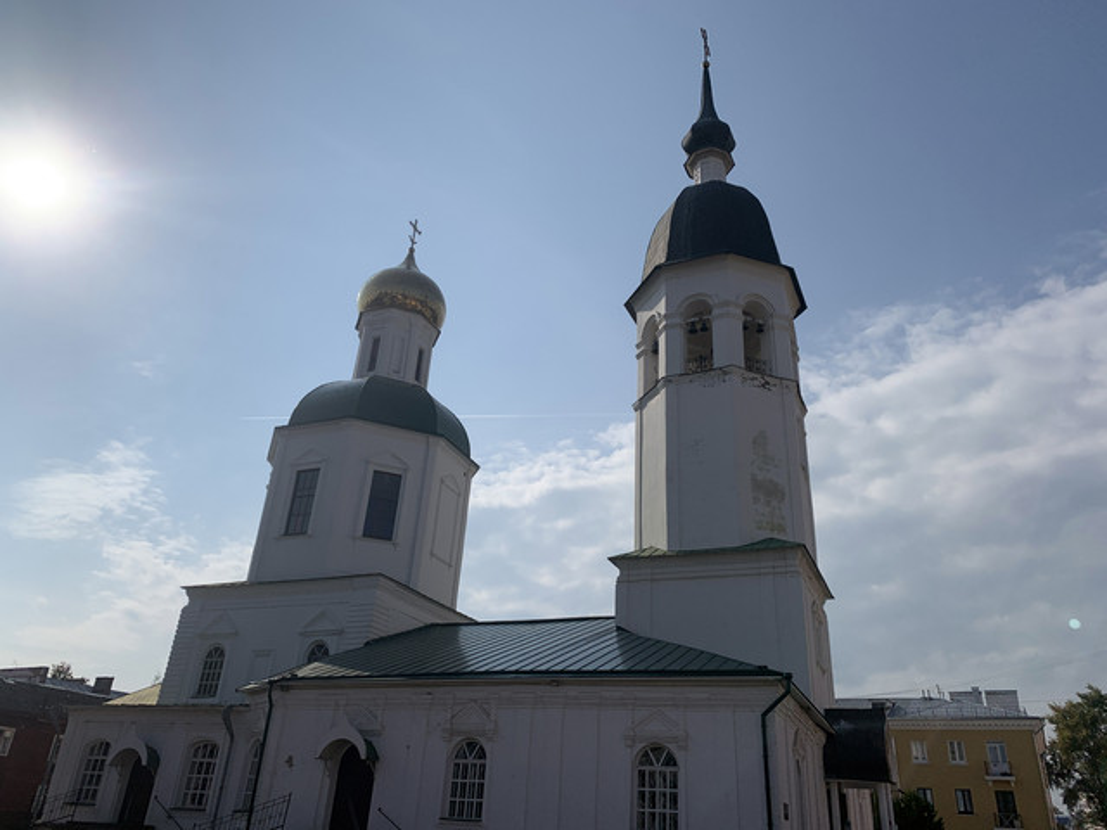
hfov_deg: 67.3
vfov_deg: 53.1
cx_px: 554
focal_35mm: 26
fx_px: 831
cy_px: 415
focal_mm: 4.25
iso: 25
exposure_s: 1/10526
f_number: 1.8
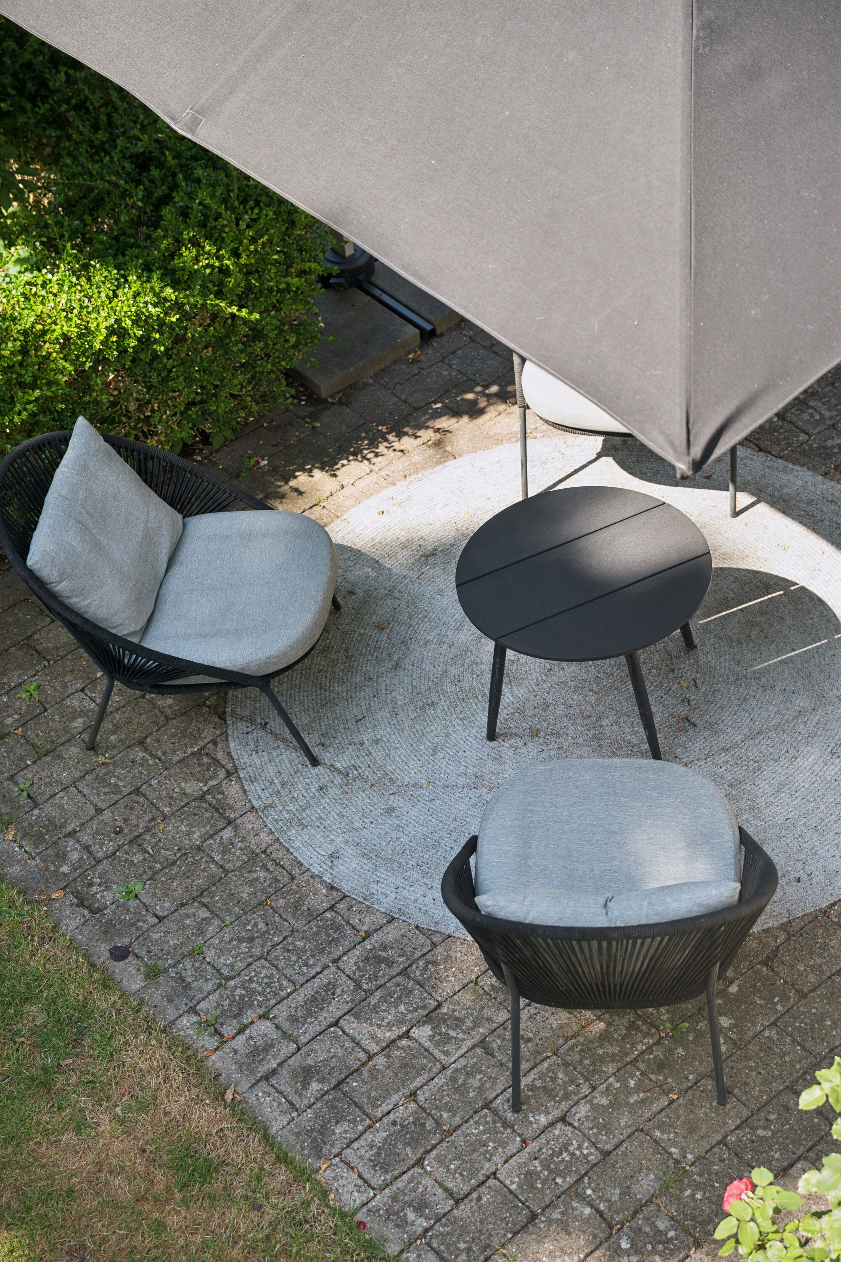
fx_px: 2453
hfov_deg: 19.5
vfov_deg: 28.8
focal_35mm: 70
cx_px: 420
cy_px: 631
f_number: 5
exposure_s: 1/160
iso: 64
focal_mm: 70
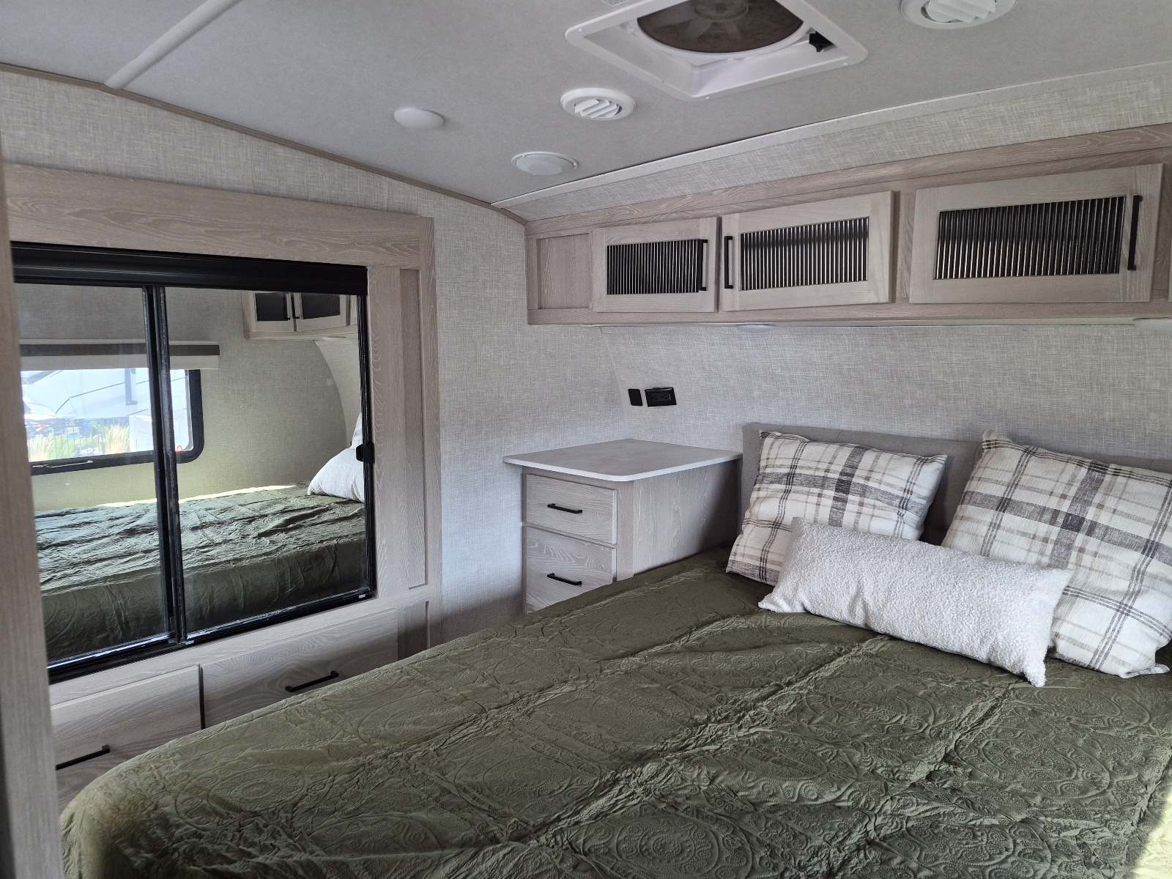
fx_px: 779
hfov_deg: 73.9
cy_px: 440
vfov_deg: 58.9
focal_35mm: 23
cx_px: 586
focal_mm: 5.4
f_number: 1.8
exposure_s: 1/120
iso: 400
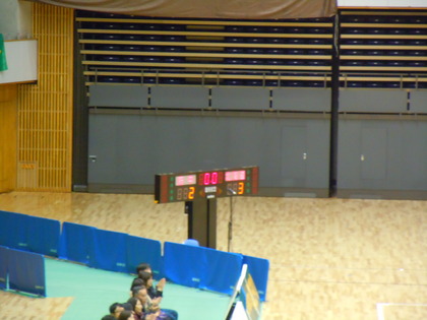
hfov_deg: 6.6
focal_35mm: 300
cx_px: 214
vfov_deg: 5.0
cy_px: 160
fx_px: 3701
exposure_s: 1/20
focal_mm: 54
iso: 800
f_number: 5.6
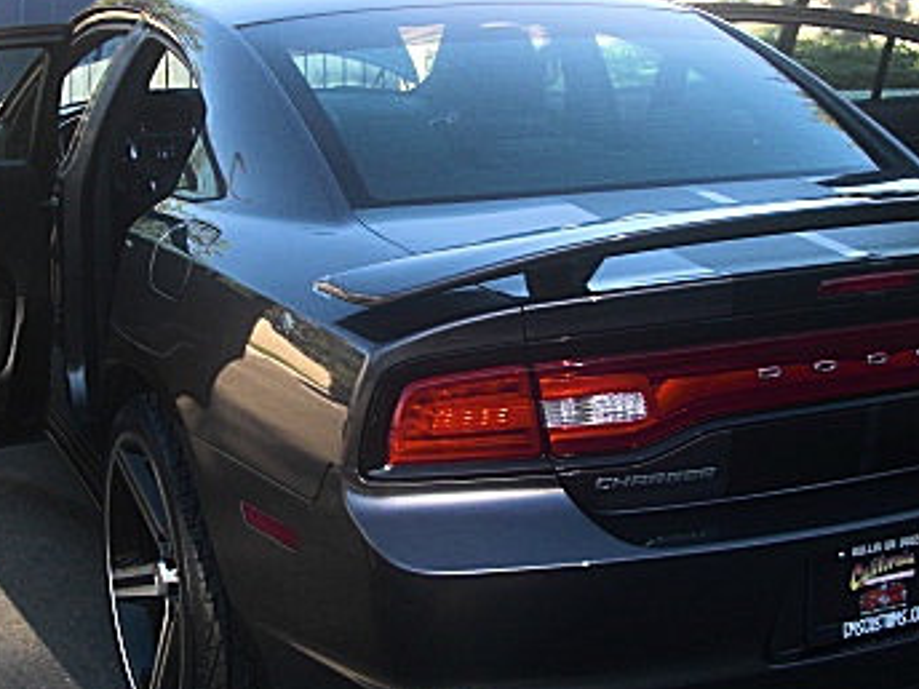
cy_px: 302
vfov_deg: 21.9
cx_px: 390
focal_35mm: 67
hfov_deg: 28.9
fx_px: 1779
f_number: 2.8
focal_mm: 6.3
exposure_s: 1/125
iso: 50
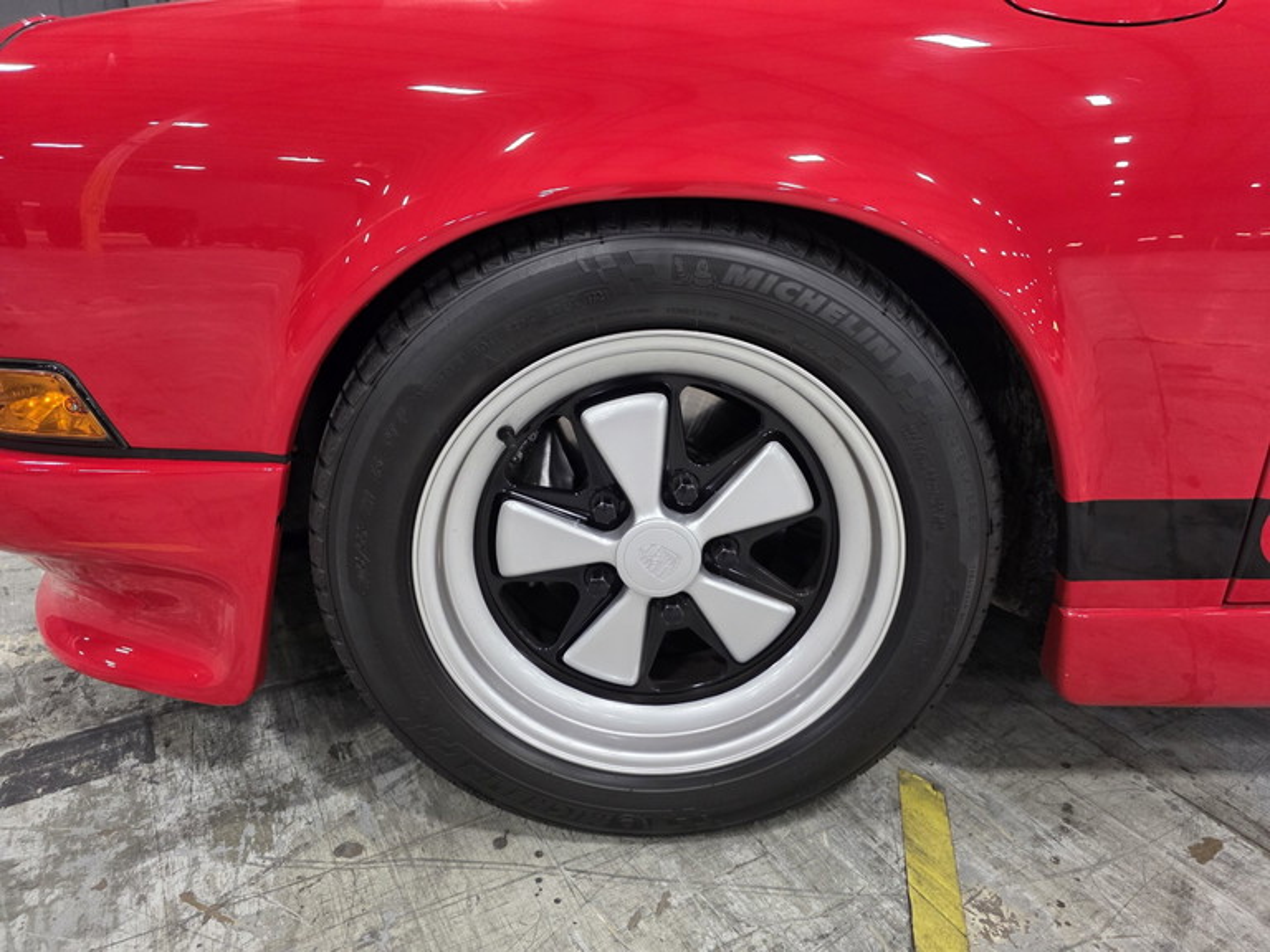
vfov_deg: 58.9
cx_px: 635
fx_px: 844
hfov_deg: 73.9
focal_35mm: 23
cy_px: 476
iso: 640
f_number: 1.7
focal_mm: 6.3
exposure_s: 1/120
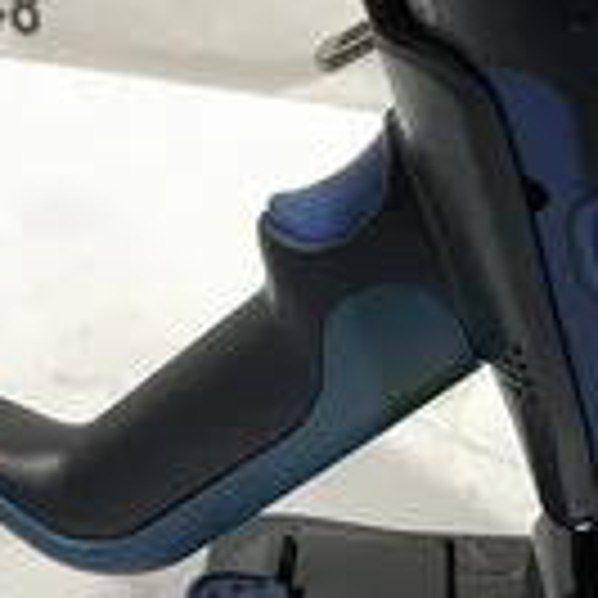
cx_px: 409
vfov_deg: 24.8
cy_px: 427
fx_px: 1349
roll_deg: -4.2
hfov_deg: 24.8
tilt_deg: -33.0
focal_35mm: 69
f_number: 1.6
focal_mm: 4.2
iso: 320
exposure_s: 1/60
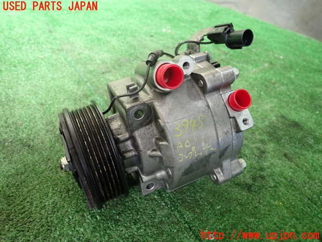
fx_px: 233
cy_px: 121
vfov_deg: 54.9
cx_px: 161
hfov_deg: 69.4
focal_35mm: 25
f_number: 2
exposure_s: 1/40
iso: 200
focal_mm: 4.5
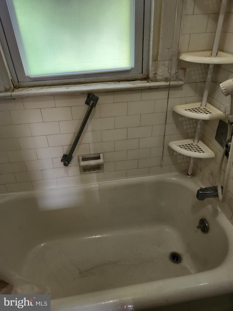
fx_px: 206
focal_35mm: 23
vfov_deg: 73.9
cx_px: 116
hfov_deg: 58.9
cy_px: 156
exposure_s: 1/120
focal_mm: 5.4
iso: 100
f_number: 1.8
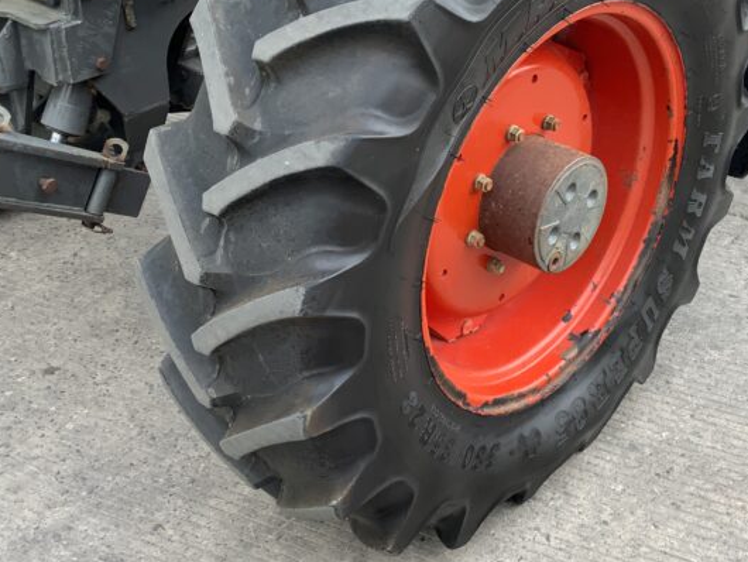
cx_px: 464
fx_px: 1211
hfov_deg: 34.2
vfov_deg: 26.0
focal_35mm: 56
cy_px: 203
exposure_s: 1/152
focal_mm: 3
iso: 16
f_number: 1.8
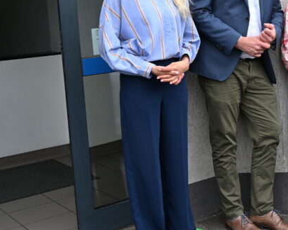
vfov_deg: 21.5
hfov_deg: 25.0
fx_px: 601
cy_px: 53
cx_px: 320
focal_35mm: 71
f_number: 5.6
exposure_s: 1/250
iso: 180
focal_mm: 21.5
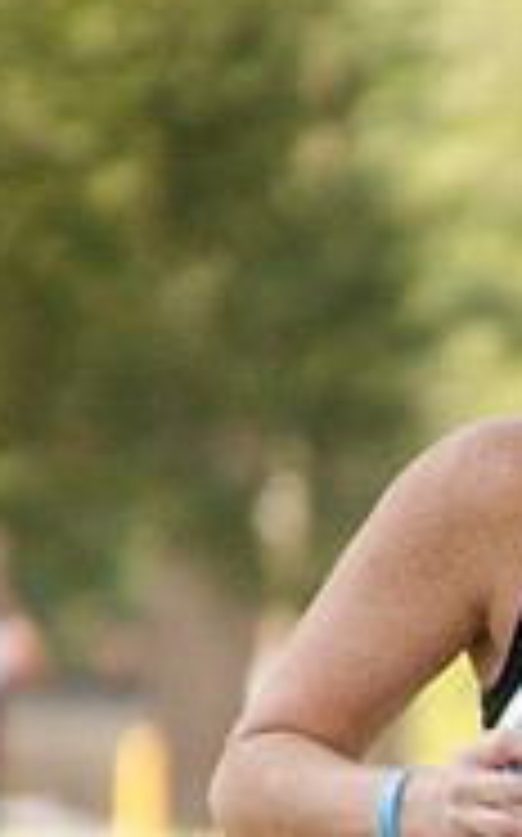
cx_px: 644
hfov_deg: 1.2
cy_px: 842
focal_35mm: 1109
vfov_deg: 1.9
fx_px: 25282
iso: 640
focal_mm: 300
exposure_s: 1/2000
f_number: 6.3
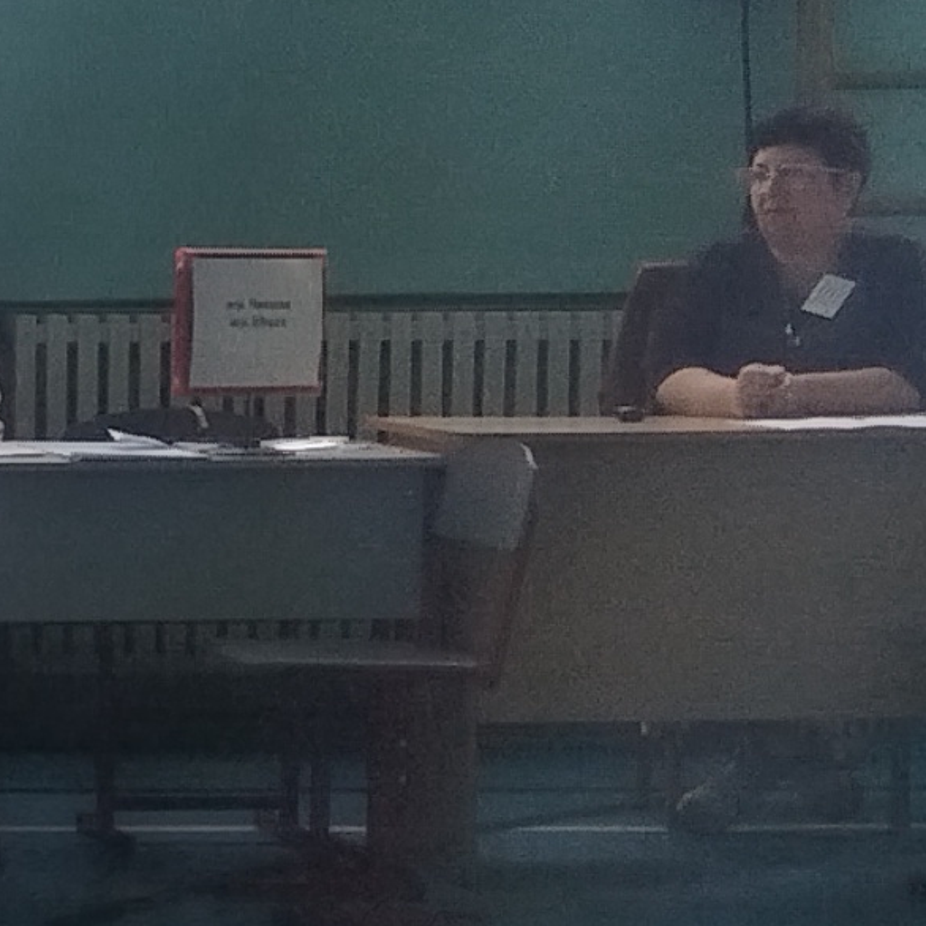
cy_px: 645
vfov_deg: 11.1
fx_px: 4752
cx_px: -1297
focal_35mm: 157
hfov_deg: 9.8
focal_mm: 4.95
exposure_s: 1/213
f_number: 1.9
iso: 100
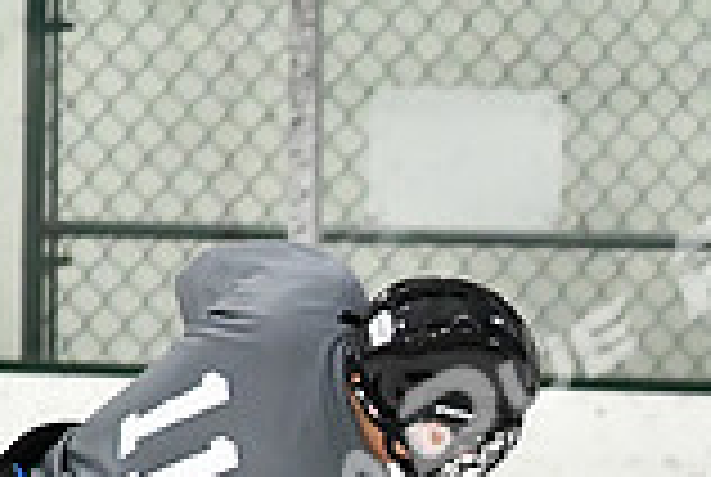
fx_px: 21746
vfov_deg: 1.3
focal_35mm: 1099
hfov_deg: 1.9
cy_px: 830
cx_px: 1062
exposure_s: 1/1250
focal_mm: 200
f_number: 2.8
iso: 5000
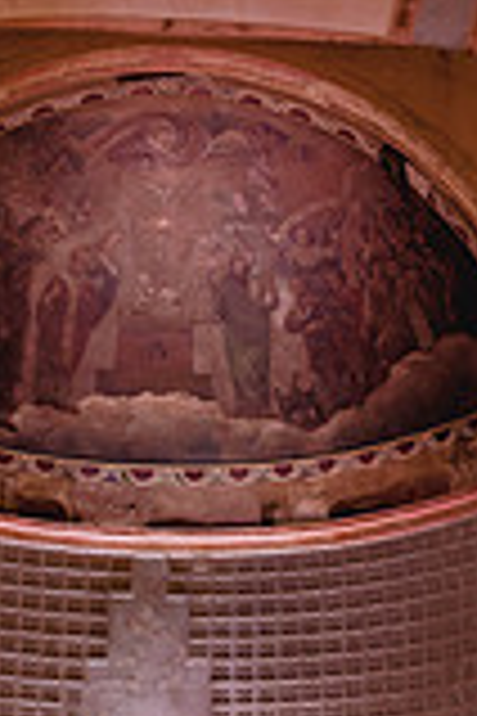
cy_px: 824
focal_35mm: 99
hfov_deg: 13.8
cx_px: 189
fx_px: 1967
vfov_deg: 19.6
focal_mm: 35
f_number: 5.6
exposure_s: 1/25
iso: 400
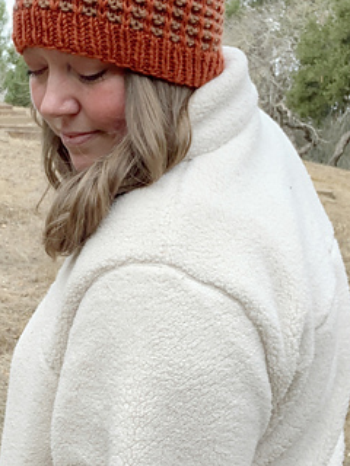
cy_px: 116
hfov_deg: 29.1
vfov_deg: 37.3
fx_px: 674
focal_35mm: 50
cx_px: 166
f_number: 2.2
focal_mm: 2.87
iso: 16
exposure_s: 1/240
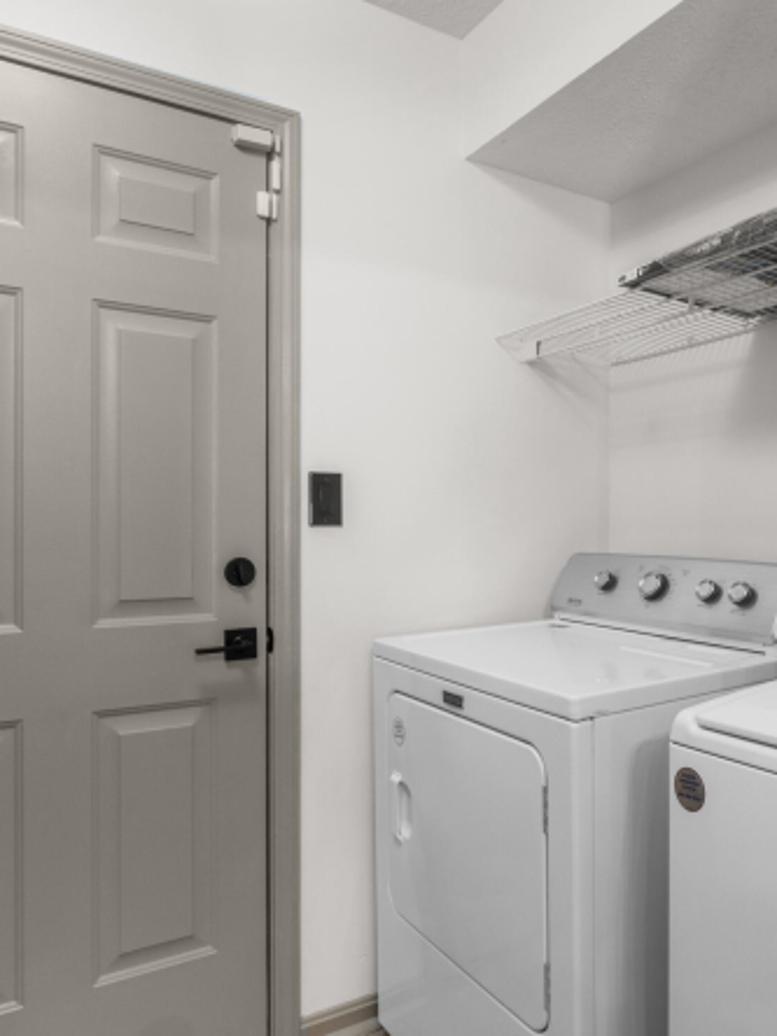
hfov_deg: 50.4
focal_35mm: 27
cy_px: 537
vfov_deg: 65.7
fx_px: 802
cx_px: 537
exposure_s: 1
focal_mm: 11
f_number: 8
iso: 400
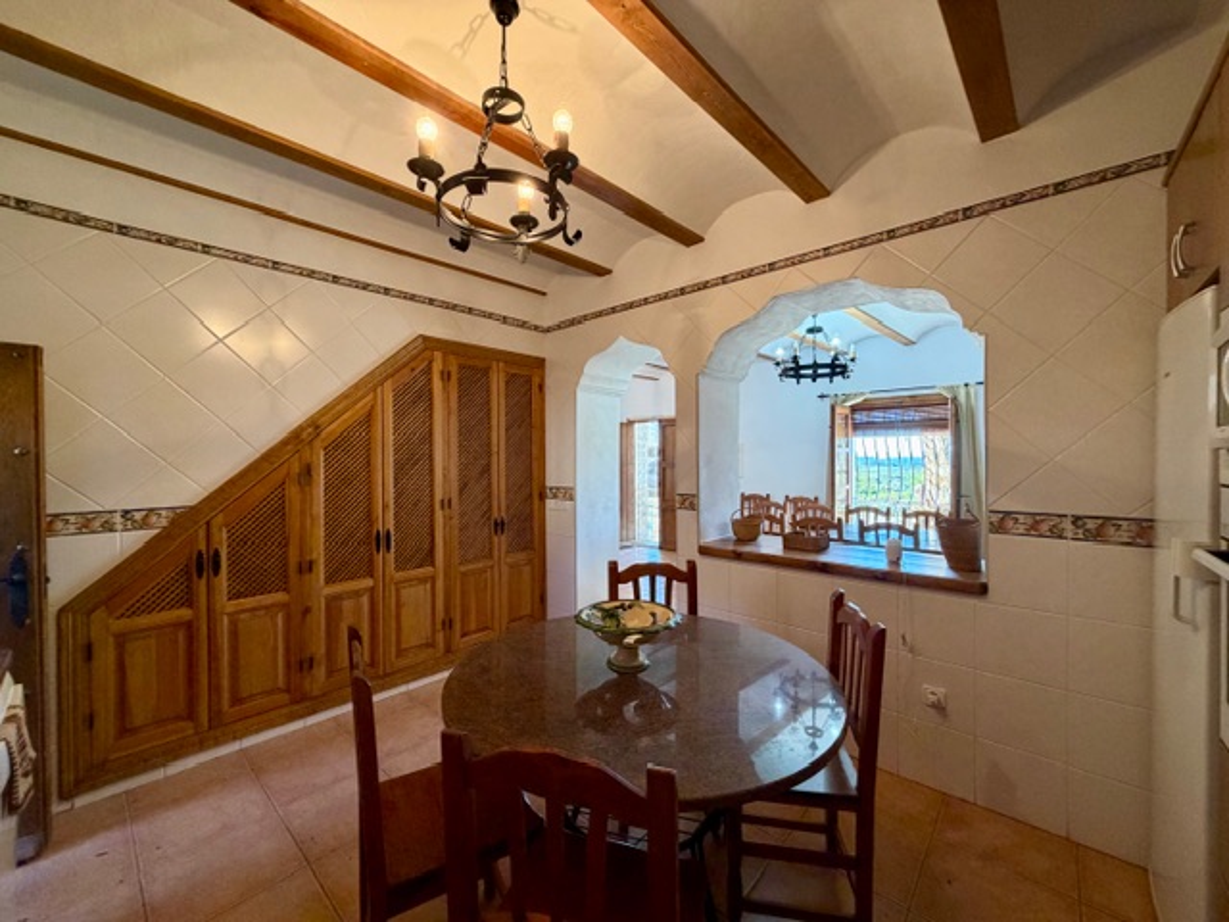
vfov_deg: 85.7
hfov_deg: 102.1
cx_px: 614
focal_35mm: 14
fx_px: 497
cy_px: 461
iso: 250
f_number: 2.2
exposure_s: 1/50
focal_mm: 2.22
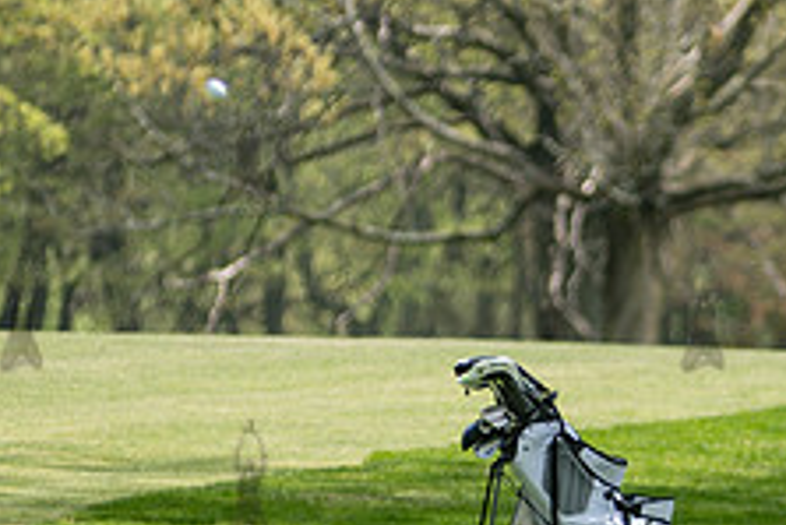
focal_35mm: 660
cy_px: 356
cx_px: 913
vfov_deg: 2.1
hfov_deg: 3.1
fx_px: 14419
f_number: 3.5
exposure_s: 1/800
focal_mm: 200
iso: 100
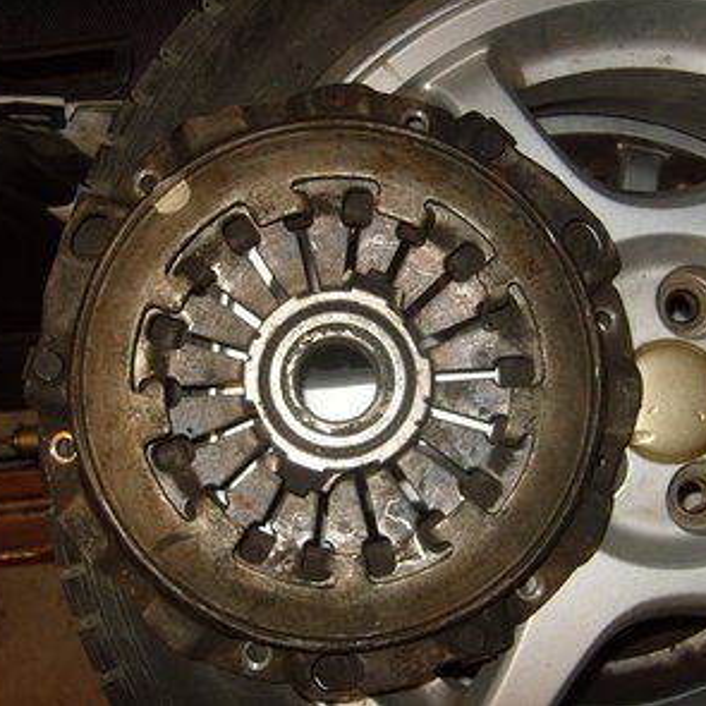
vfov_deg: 40.0
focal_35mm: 42
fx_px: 969
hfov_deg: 40.0
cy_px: 349
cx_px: 366
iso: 100
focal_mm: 7.4
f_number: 2.8
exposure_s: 1/30
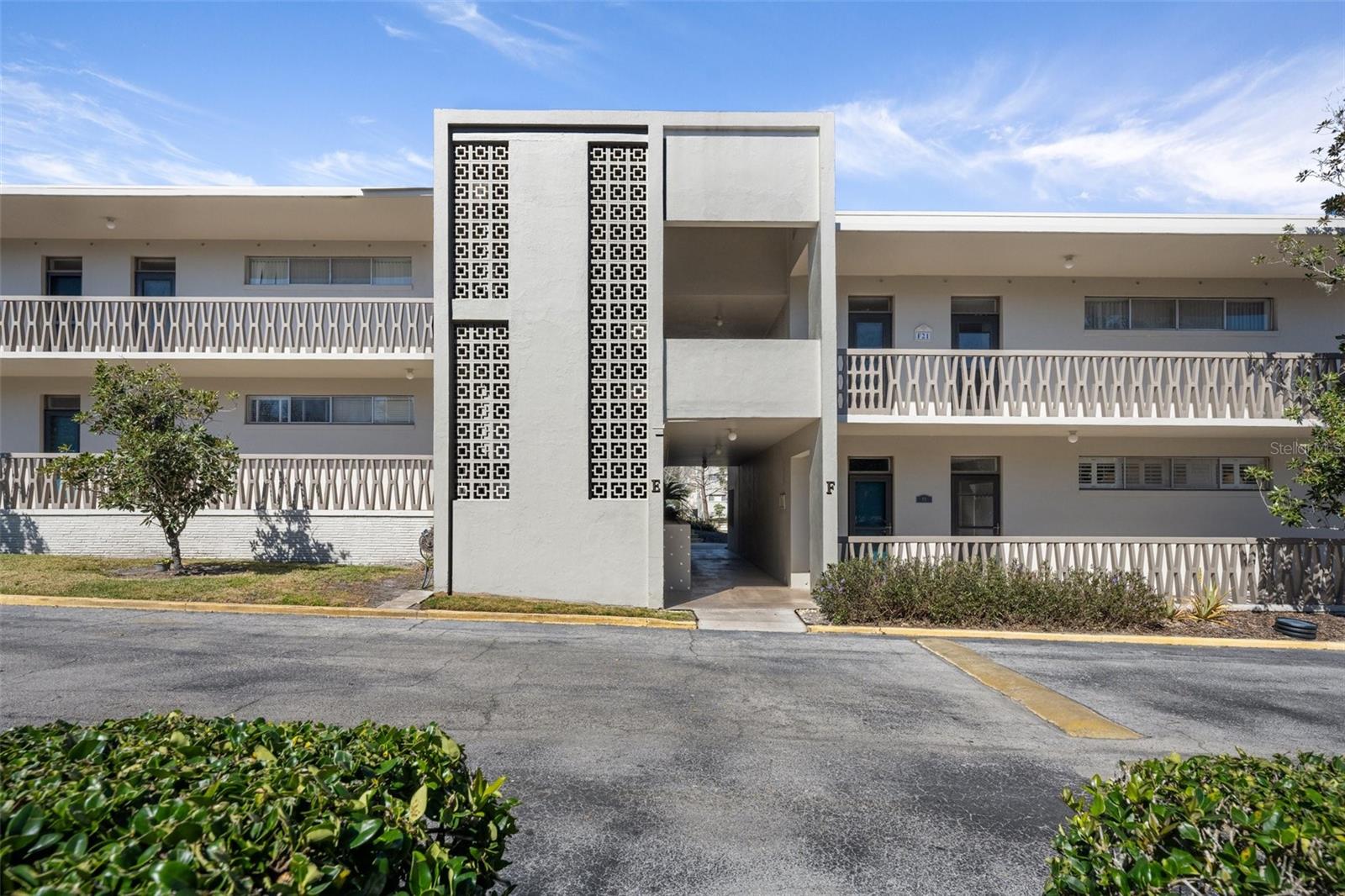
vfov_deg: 70.4
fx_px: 635
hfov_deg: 93.3
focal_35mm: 17
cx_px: 672
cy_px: 448
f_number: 8
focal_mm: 17
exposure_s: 1/1600
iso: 400
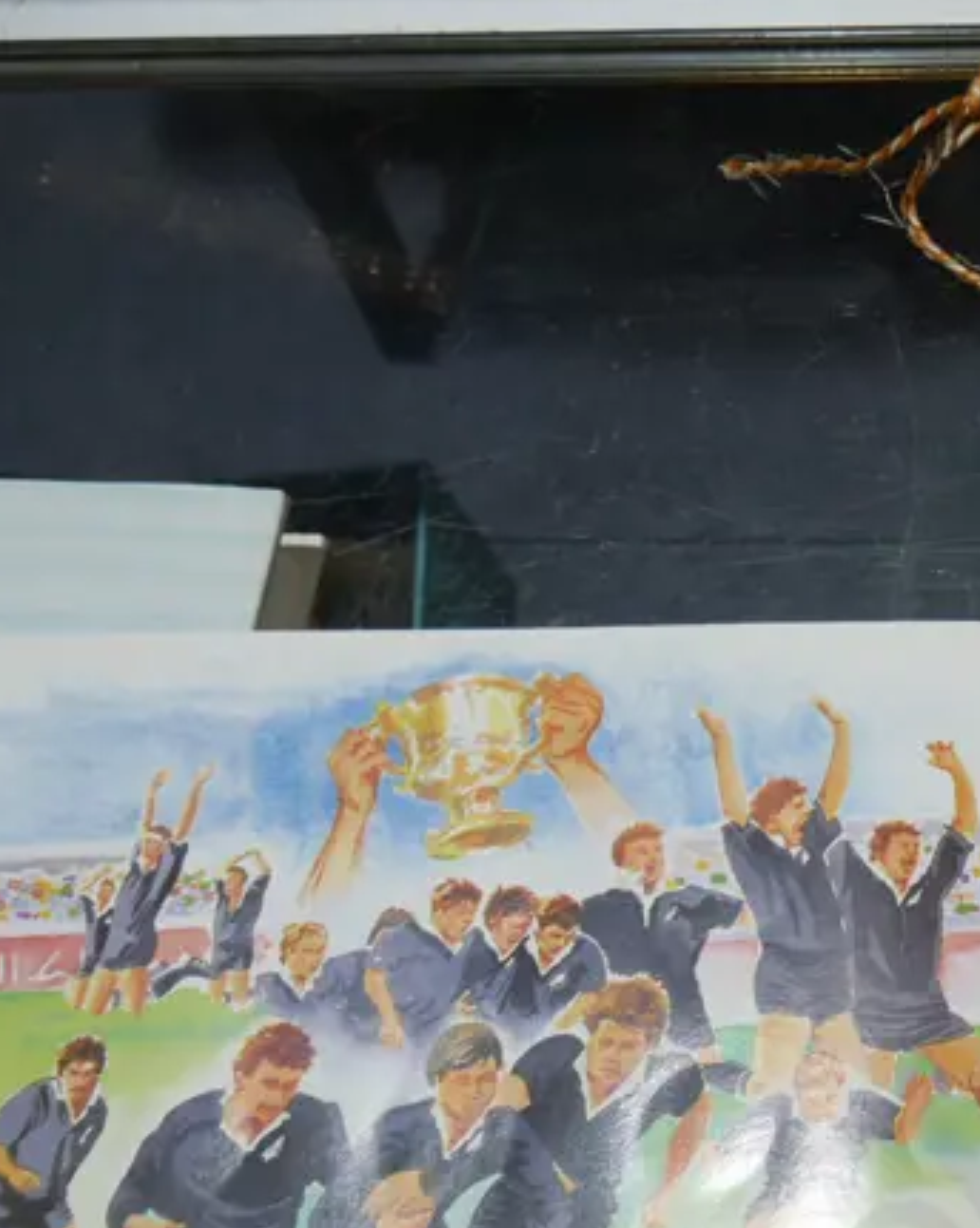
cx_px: 1362
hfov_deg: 20.8
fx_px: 2360
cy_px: 923
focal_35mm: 65
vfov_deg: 28.7
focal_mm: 14
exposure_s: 1/125
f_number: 4
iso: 200
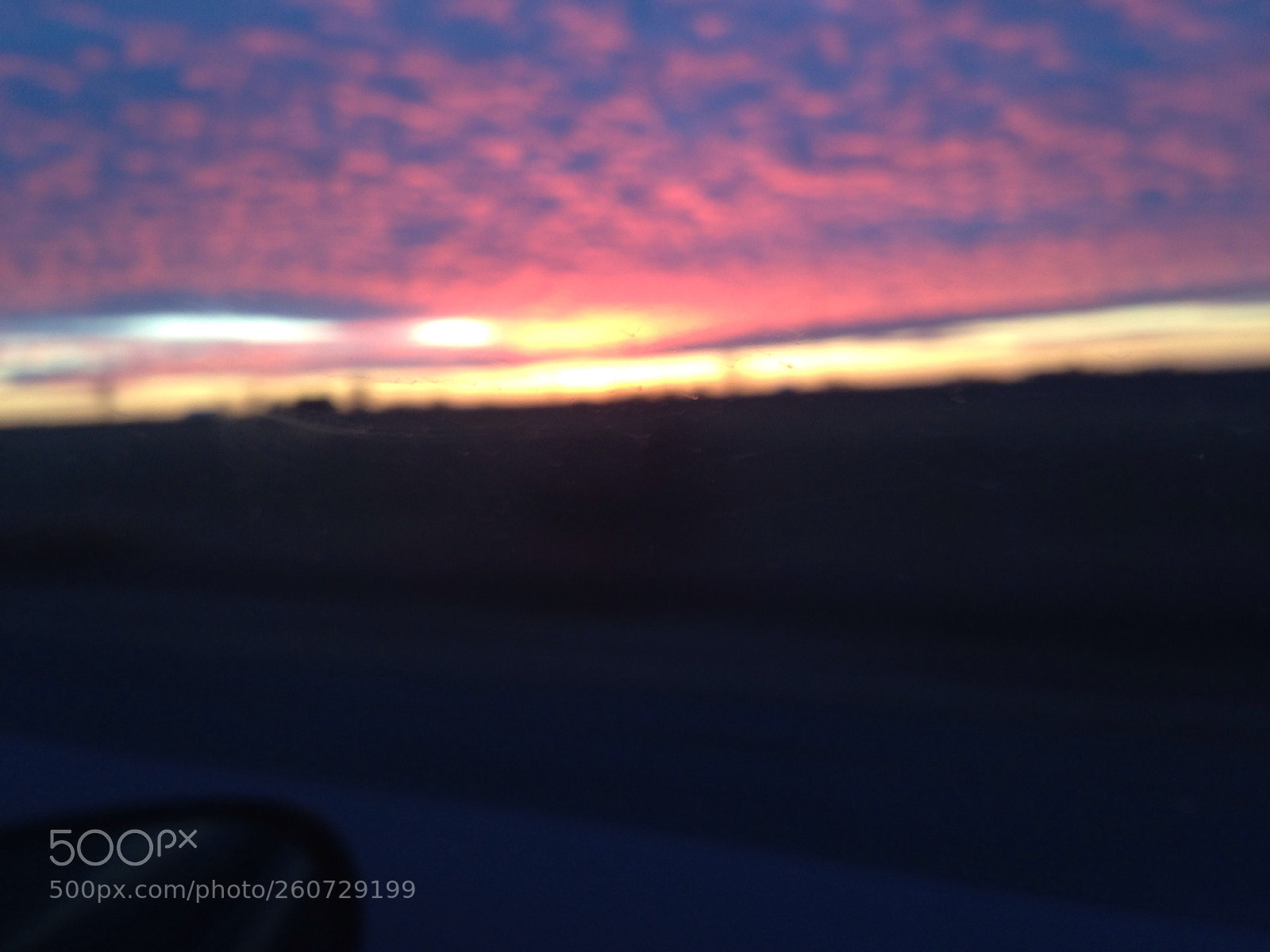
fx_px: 1211
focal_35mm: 33
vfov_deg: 42.9
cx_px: 635
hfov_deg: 55.4
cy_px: 476
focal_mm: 4.12
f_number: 2.4
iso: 50
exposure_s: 1/30
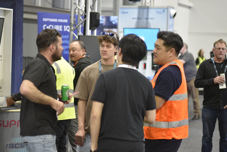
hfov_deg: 20.4
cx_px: 114
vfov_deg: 13.7
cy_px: 76
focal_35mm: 100
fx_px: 631
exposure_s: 1/125
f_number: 2.8
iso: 1800
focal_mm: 100
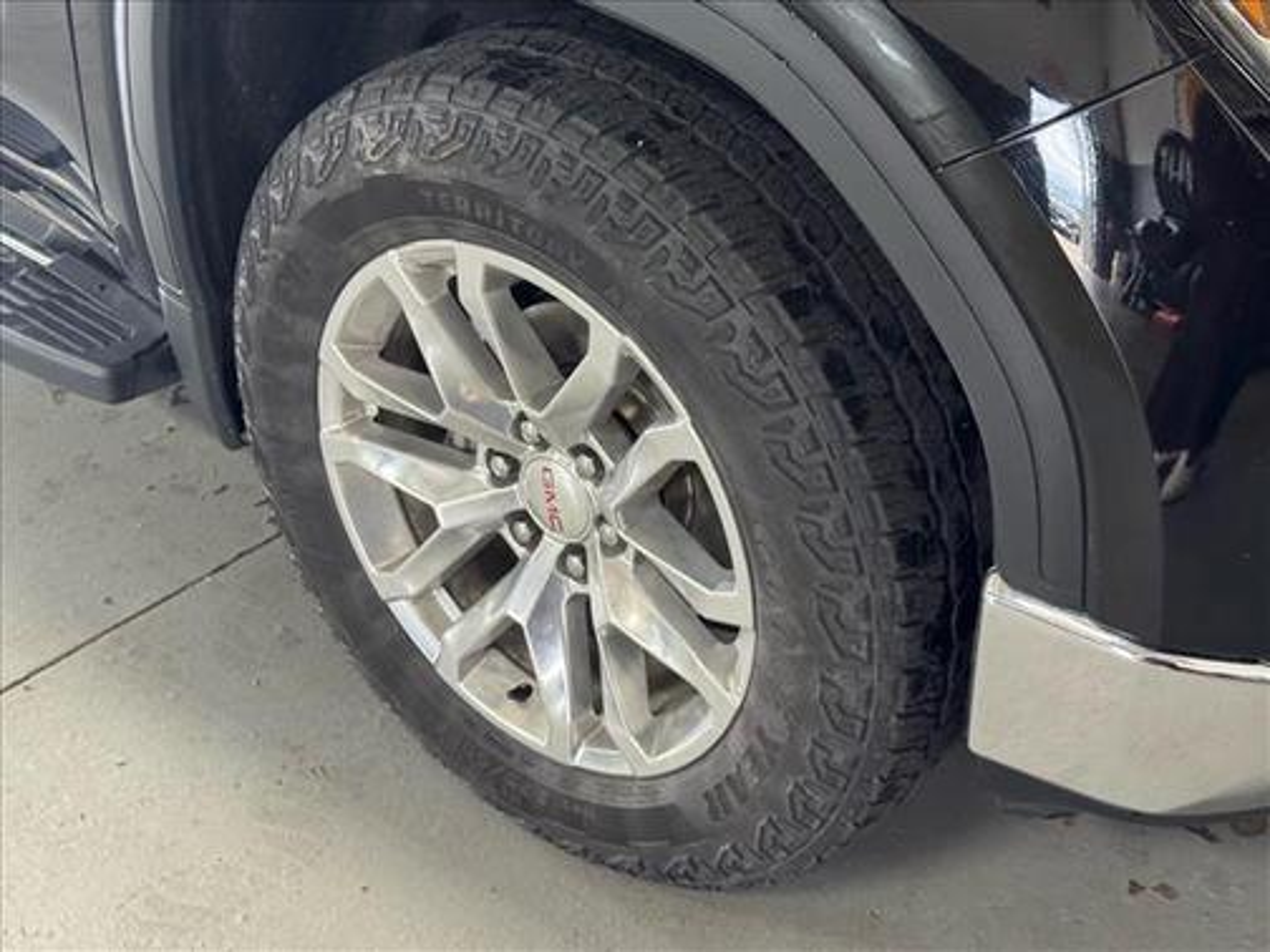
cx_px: 635
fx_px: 1761
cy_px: 476
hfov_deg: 39.7
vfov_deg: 30.3
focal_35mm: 48
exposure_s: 1/60
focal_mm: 6.76
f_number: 1.78
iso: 160
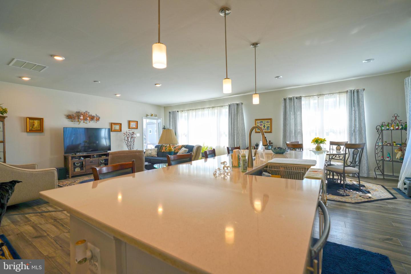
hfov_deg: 96.7
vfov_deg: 73.7
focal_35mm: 16
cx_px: 206
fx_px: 183
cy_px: 137
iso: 100
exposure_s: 1/80
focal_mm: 16
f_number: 4.5
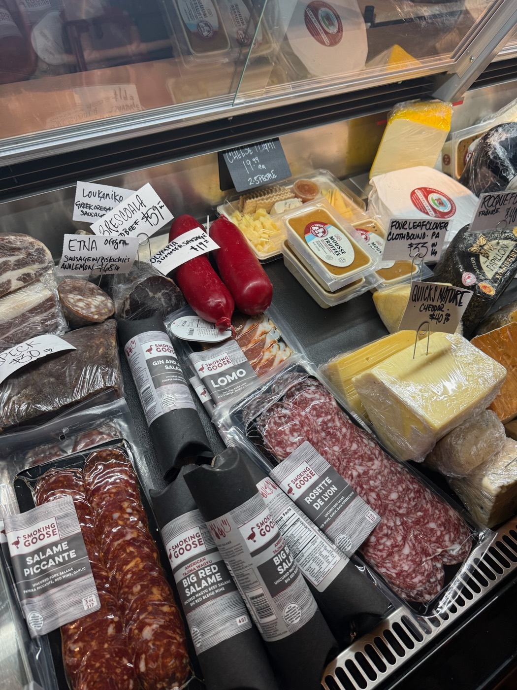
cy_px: 345
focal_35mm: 24
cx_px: 258
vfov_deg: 71.6
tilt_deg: -44.9
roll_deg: -1.3
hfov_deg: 56.8
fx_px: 478
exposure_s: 1/120
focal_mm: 6.76
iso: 125
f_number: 1.78
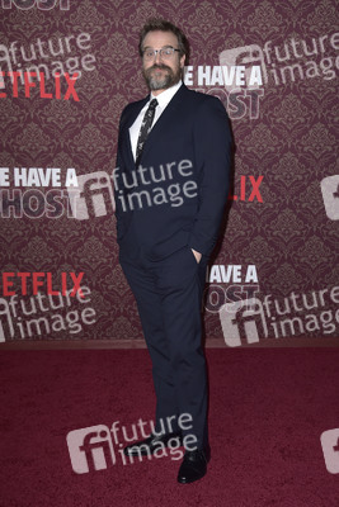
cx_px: 170
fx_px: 734
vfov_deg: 38.2
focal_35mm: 52
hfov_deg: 26.0
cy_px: 254
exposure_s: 1/250
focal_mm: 52
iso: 400
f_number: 6.3
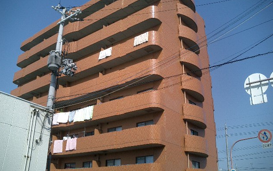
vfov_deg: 33.6
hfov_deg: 51.5
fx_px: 283
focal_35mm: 38
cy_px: 80
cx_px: 138
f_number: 4.2
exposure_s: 1/1000
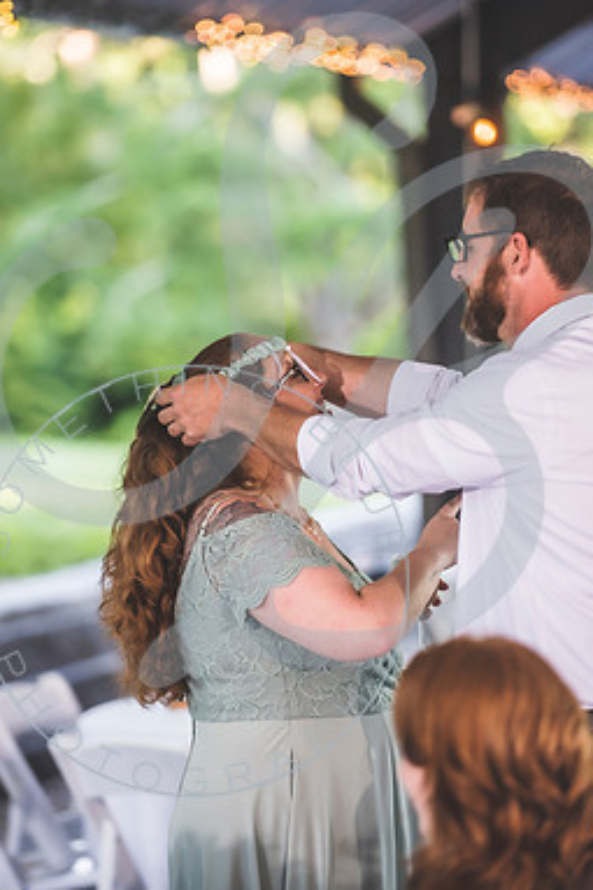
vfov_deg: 11.3
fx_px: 4501
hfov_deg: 7.5
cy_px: 404
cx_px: 298
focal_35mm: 182
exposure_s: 1/200
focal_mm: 155
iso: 500
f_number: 2.8
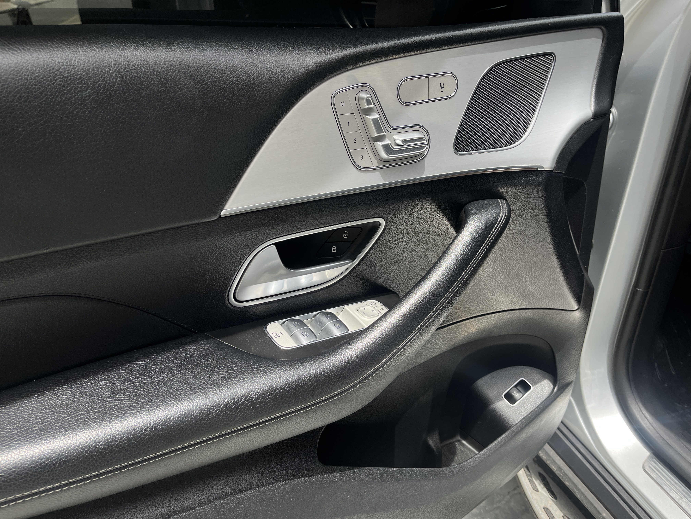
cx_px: 346
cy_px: 260
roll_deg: +2.3
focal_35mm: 26
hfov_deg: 67.3
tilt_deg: -27.9
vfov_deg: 53.1
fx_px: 519
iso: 50
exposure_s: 1/1175
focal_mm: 5.1
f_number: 1.6
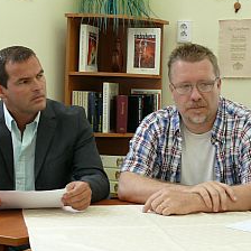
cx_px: 199
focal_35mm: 78
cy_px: 102
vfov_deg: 22.2
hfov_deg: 21.9
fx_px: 640
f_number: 4
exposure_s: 1/40
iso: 100
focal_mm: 8.5
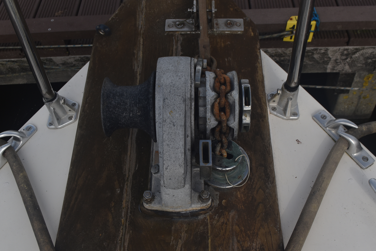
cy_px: 126
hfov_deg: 46.4
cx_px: 188
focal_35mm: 42
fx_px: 439
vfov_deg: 31.9
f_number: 9
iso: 200
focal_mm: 28
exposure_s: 1/320
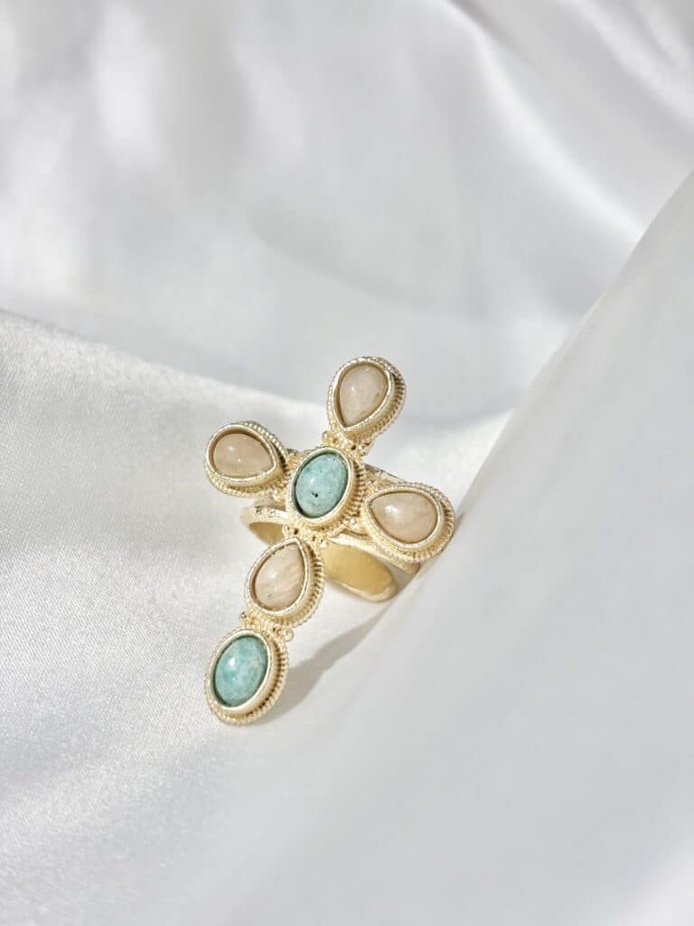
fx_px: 1390
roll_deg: +7.4
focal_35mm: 52
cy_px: 463
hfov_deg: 28.0
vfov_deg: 36.8
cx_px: 347
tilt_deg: -28.8
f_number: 1.6
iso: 32
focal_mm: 5.96
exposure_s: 1/387
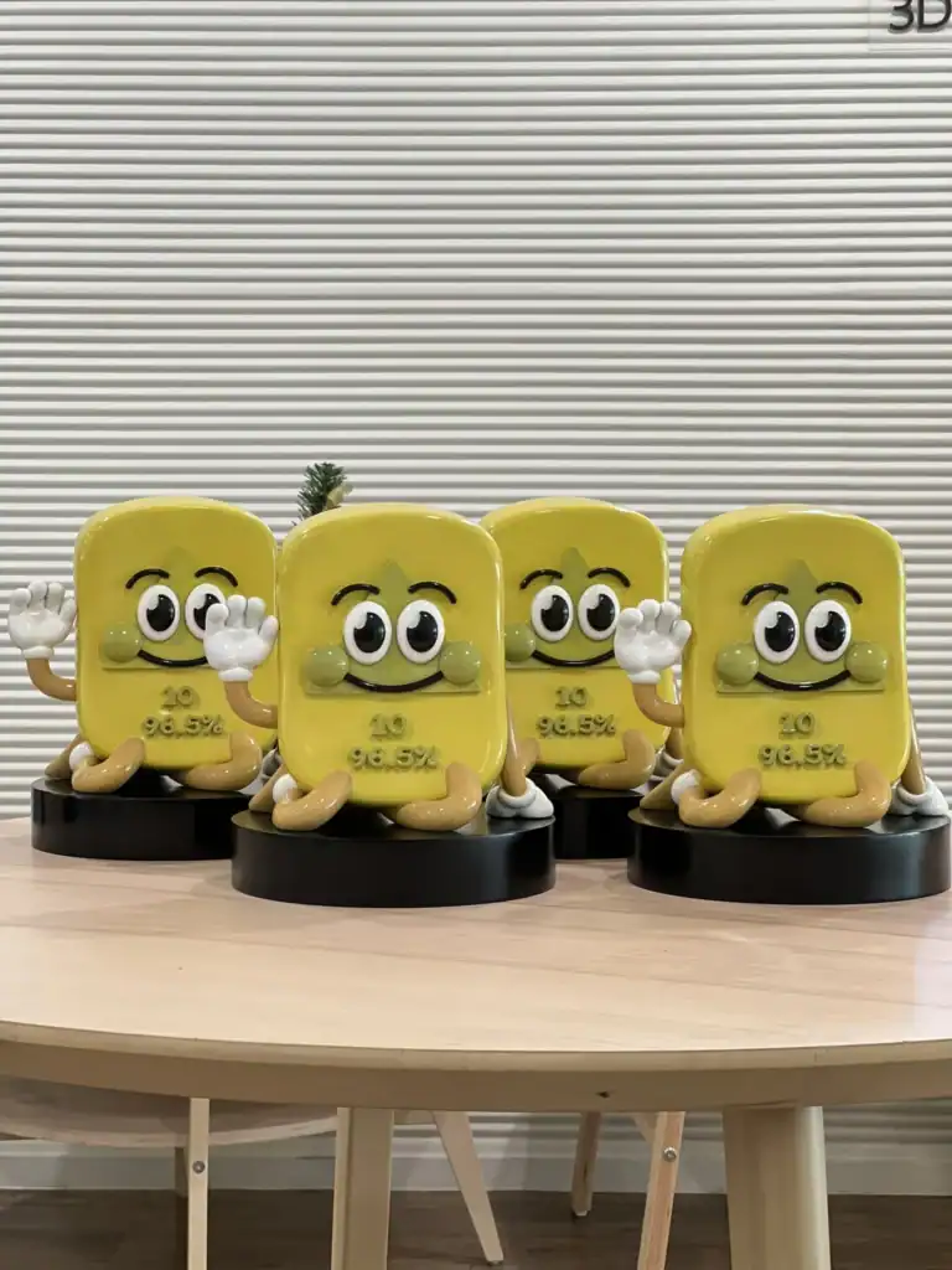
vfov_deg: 25.3
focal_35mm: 77
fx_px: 2824
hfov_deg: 19.1
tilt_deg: -2.5
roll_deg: +0.2
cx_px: 476
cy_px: 635
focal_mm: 9
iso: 320
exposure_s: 1/33
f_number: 2.8
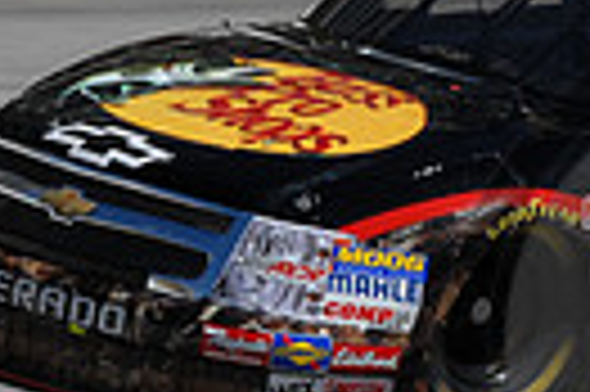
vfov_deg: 1.5
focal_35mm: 900
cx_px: 491
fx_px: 14735
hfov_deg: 2.3
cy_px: 50
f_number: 18
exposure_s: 1/320
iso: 320
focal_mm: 135
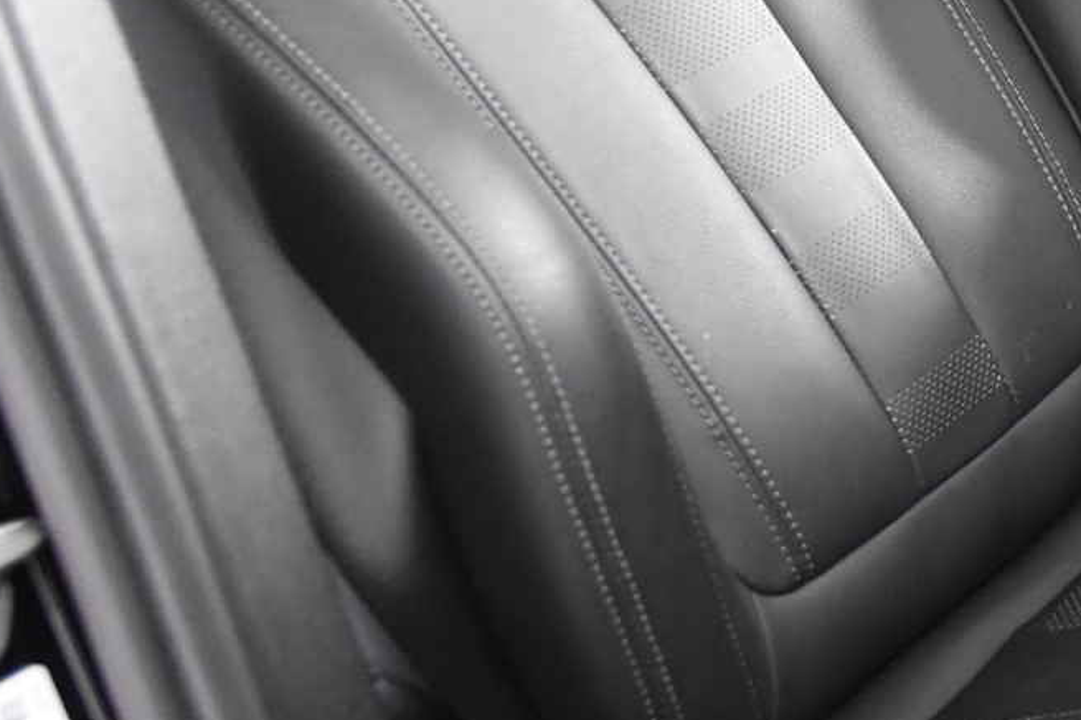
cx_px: 1373
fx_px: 2641
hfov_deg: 21.2
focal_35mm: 88
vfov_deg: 15.0
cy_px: -154
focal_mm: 20
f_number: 2.8
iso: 4500
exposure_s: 1/30
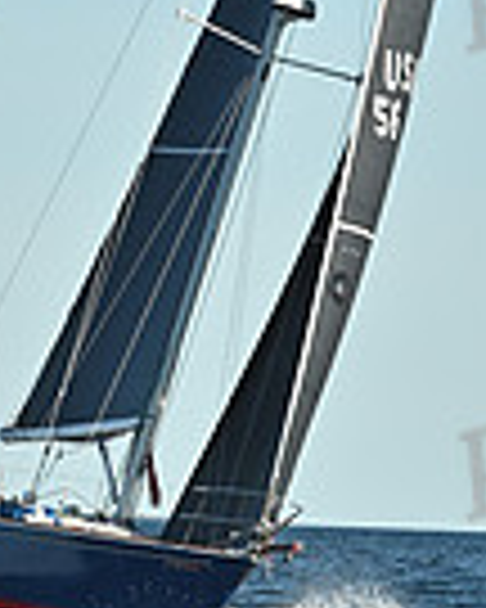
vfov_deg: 2.4
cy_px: 234
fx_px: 14474
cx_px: 227
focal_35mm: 805
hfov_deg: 1.9
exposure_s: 1/1250
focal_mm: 200
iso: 320
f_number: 9
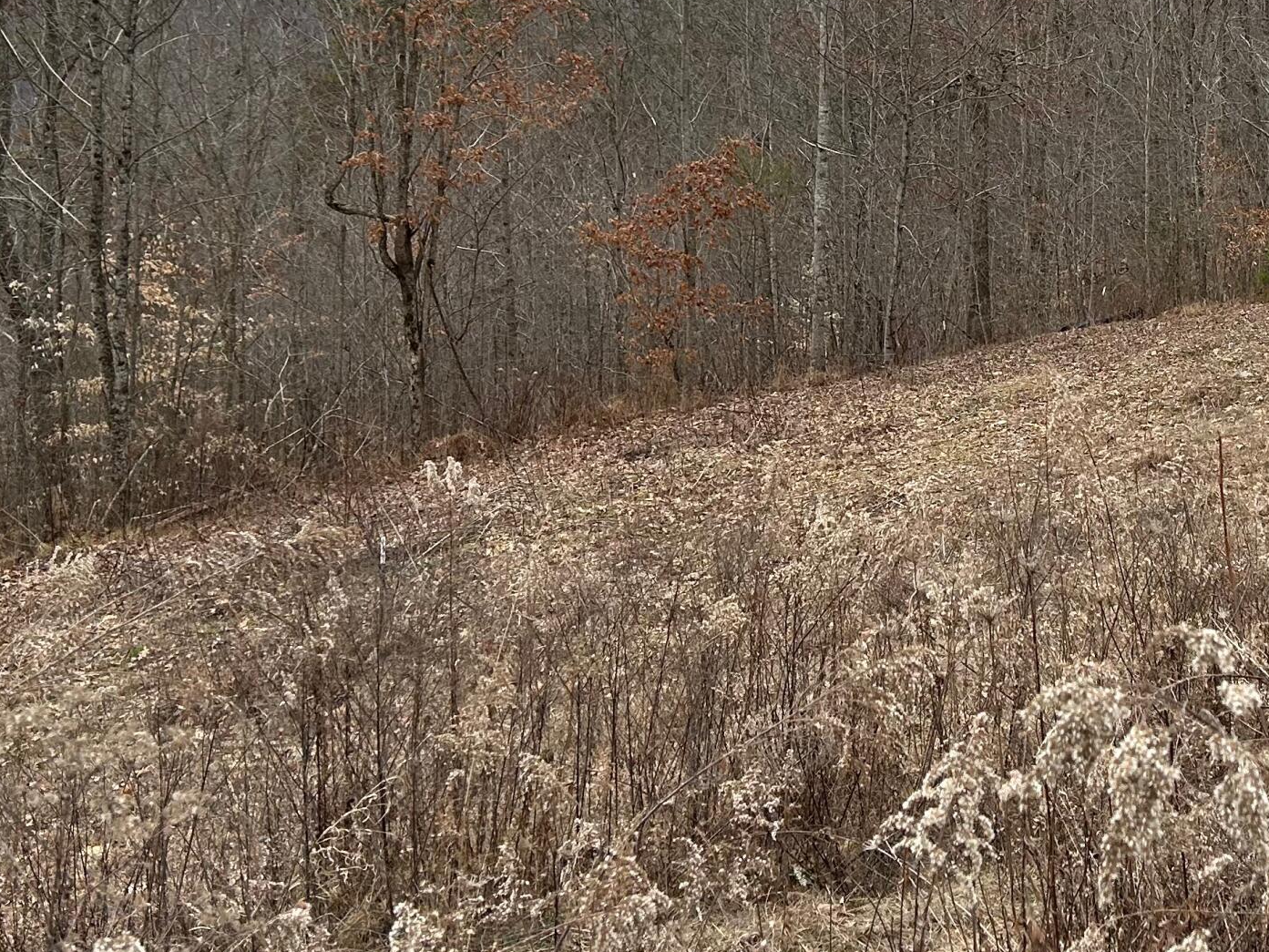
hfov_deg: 33.6
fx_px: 2053
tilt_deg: -3.3
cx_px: 955
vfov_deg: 25.7
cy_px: 196
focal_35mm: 56
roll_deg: -1.2
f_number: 1.5
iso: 50
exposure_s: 1/2045
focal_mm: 5.7
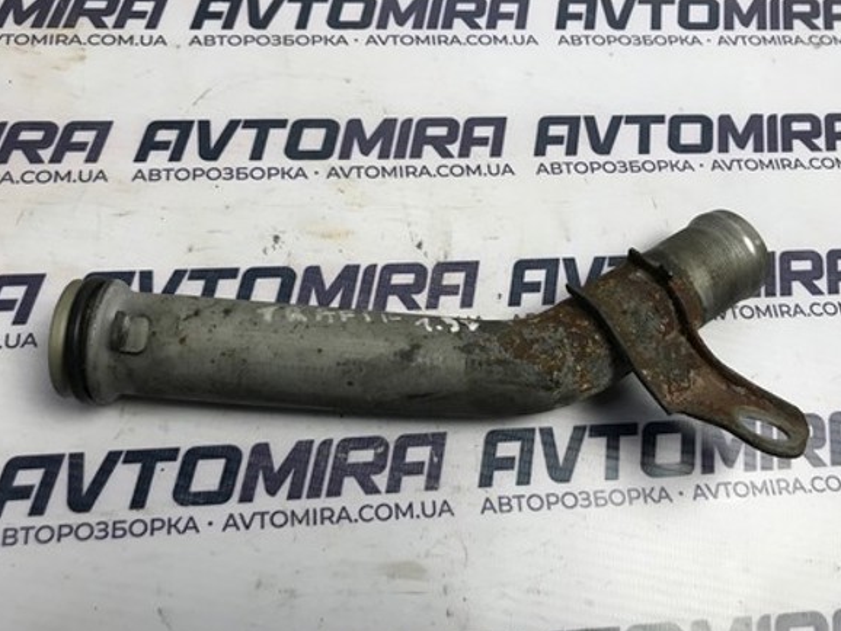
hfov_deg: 58.3
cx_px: 434
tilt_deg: -67.1
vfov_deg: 45.5
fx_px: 753
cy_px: 323
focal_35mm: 31
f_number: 1.8
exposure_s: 1/33
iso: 20
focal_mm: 3.99
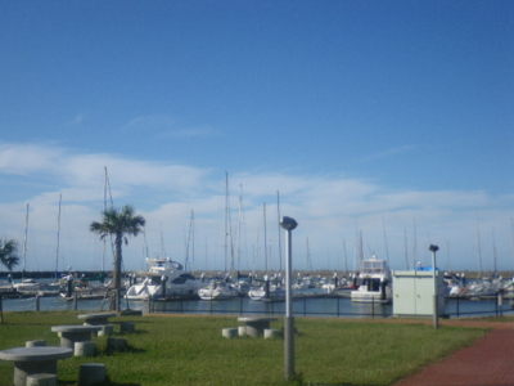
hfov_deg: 37.5
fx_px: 757
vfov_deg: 28.6
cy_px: 193
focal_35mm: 51
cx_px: 257
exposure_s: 1/800
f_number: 4.4
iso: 64
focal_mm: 9.1
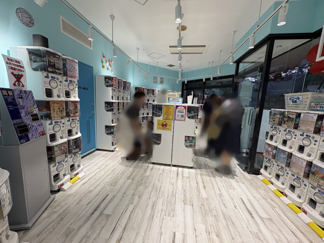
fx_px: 131
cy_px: 122
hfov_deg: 102.1
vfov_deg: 85.7
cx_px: 162
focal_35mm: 14
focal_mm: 2.22
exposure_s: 1/120
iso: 160
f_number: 2.2
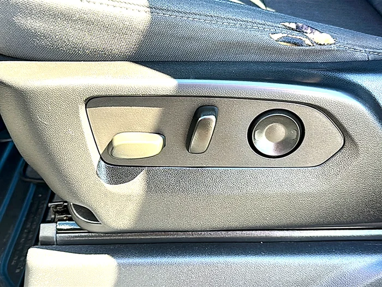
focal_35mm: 39
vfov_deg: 36.8
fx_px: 430
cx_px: 191
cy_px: 144
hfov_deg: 47.9
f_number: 1.78
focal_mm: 6.86
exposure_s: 1/102
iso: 80
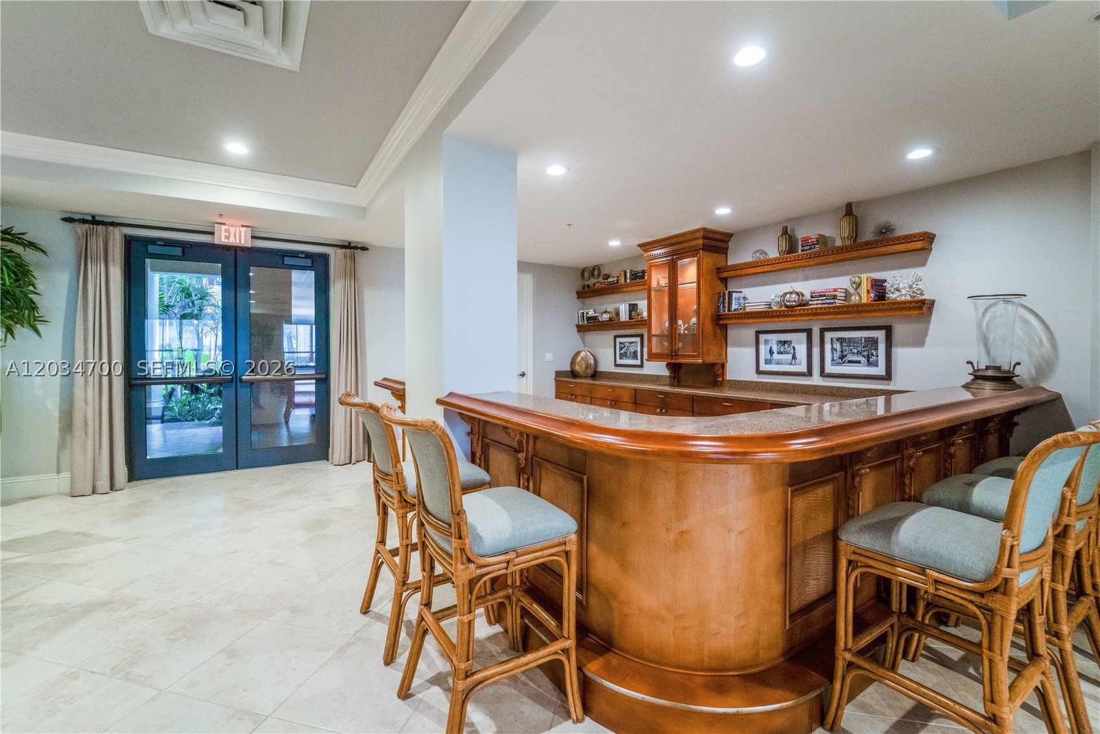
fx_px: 428
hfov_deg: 104.2
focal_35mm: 14
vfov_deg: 81.2
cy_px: 367
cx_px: 550
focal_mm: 14
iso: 2000
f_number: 7.1
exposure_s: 1/13
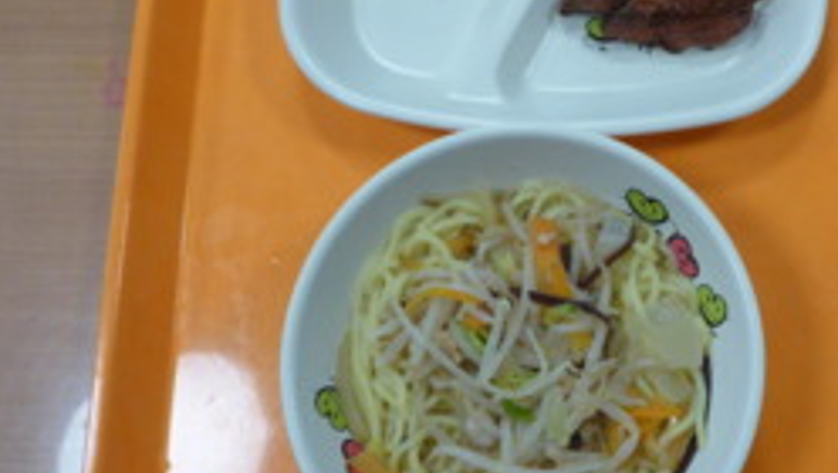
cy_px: 169
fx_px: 956
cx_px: 588
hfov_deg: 46.2
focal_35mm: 43
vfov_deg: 27.7
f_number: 3.3
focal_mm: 4.9
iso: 400
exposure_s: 1/80
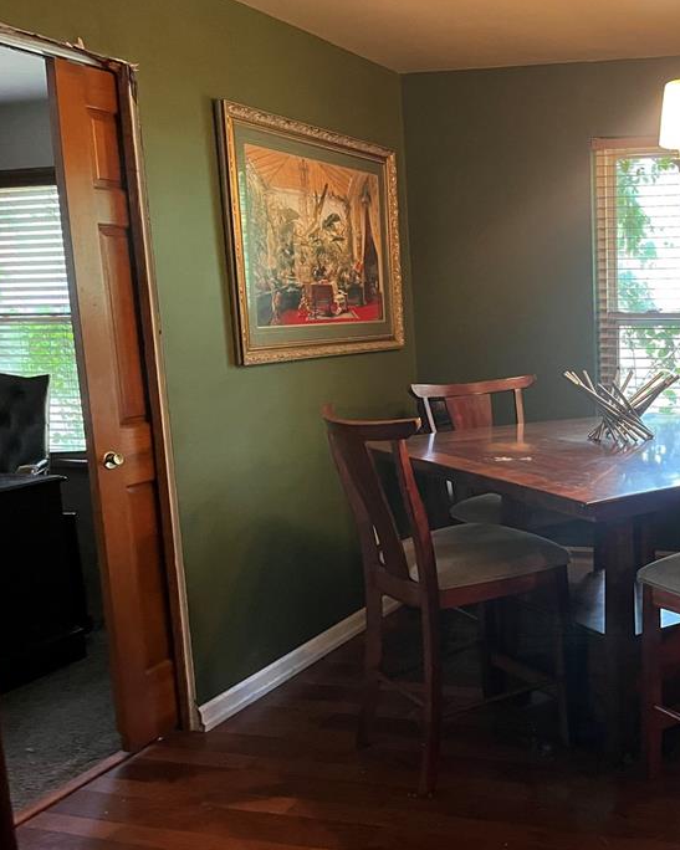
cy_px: 454
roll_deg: +1.1
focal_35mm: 38
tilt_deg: -9.7
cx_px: 627
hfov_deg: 36.4
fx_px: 956
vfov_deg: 47.9
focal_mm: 5.1
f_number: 1.6
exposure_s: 1/60
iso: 400
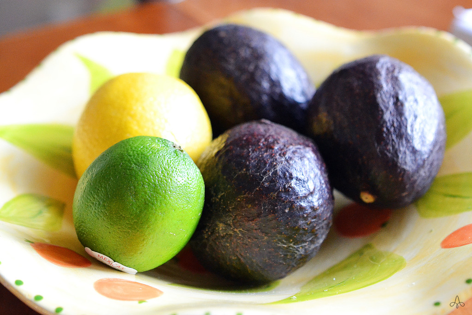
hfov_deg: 33.4
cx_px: 236
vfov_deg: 22.6
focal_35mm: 60
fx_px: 787
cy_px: 158
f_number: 5
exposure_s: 1/100
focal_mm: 40
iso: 3200
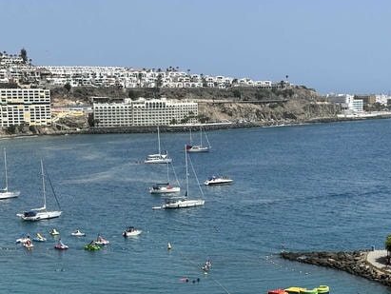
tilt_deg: -9.4
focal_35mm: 84
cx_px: 236
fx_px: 950
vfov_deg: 17.5
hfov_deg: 23.2
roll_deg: +1.7
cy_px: 224
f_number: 1.78
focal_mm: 6.86
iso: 64
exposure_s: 1/5000
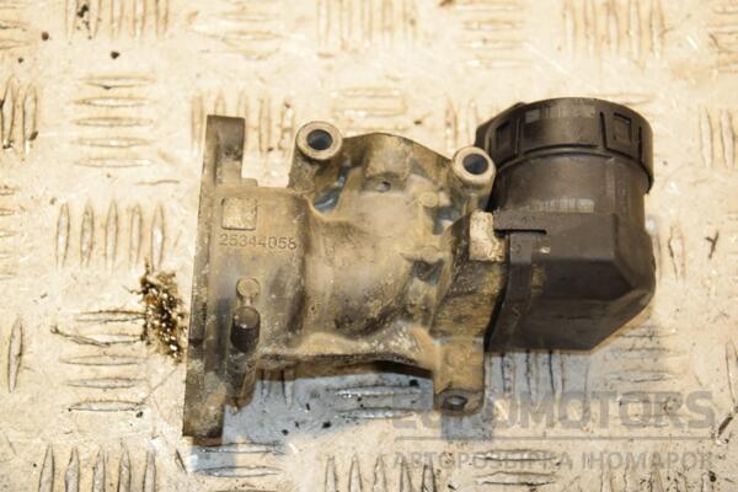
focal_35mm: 93
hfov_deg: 21.9
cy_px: 246
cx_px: 369
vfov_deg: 14.7
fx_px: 1906
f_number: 6.3
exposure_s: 1/200
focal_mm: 62
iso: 800
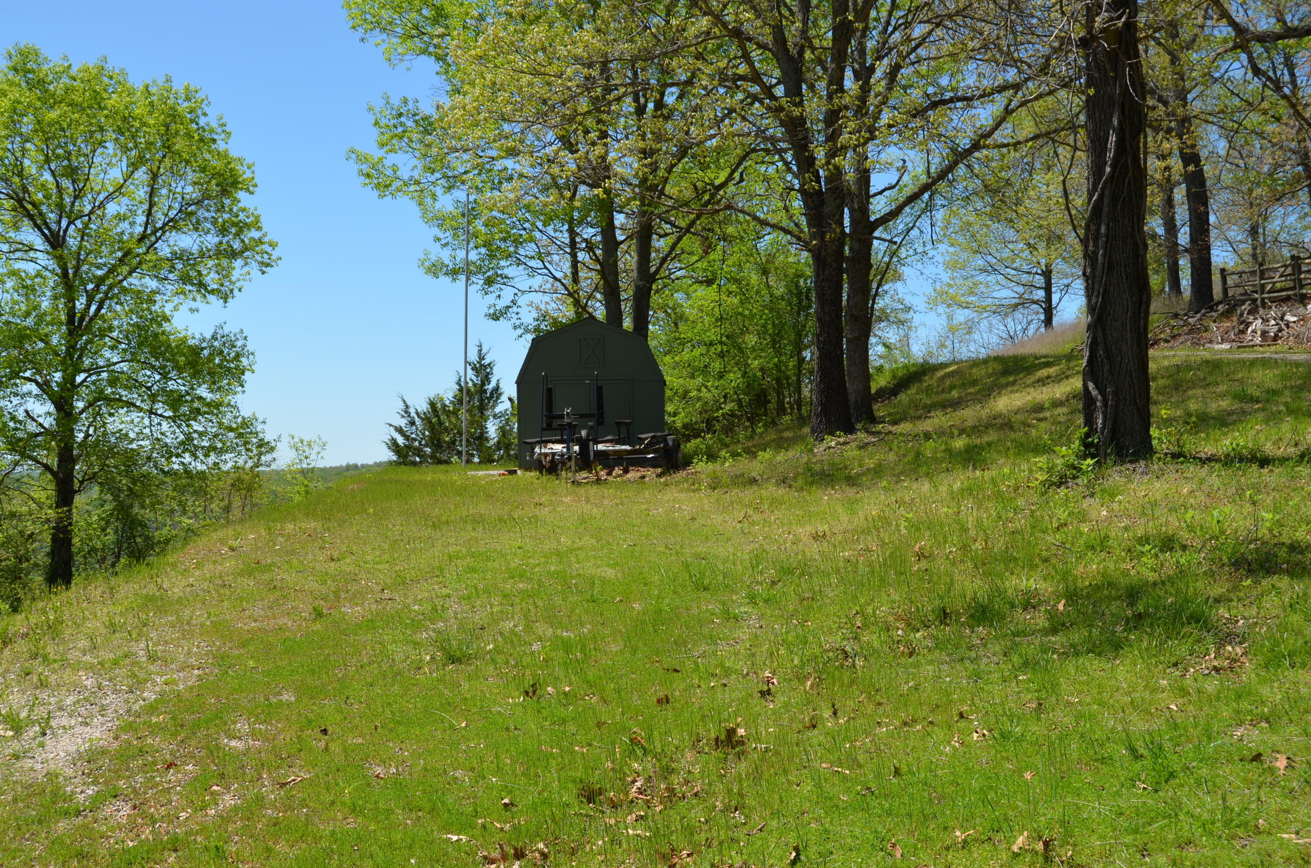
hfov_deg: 53.2
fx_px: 1308
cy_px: 434
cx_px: 656
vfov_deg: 36.7
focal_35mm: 36
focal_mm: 24
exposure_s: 1/250
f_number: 8
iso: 100
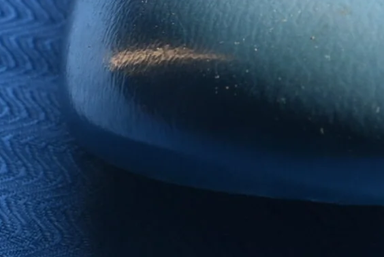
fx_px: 1818
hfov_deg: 11.4
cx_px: 643
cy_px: 45
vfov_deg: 8.1
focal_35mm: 170
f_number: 8
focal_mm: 25
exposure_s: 1/100
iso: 100
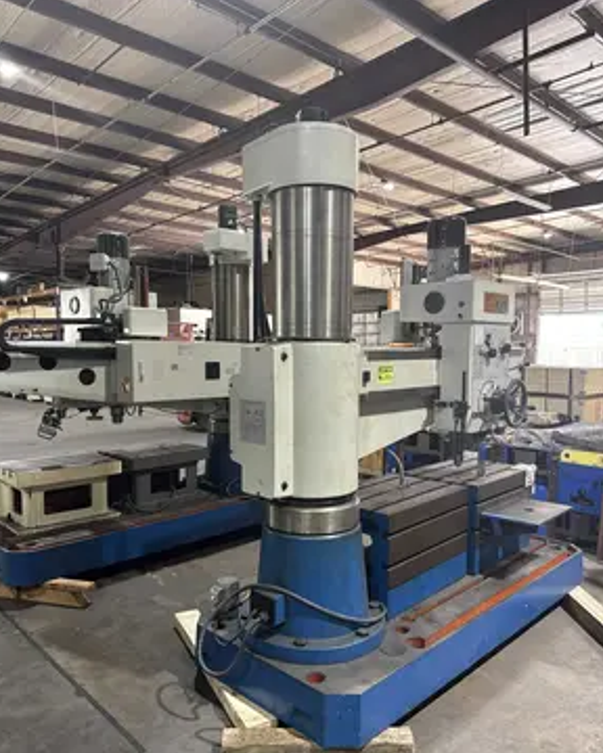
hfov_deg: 54.9
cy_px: 410
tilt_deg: -5.2
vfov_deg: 65.9
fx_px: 580
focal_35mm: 26
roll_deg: +1.7
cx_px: 291
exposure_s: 1/60
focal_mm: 6.76
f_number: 1.78
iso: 250
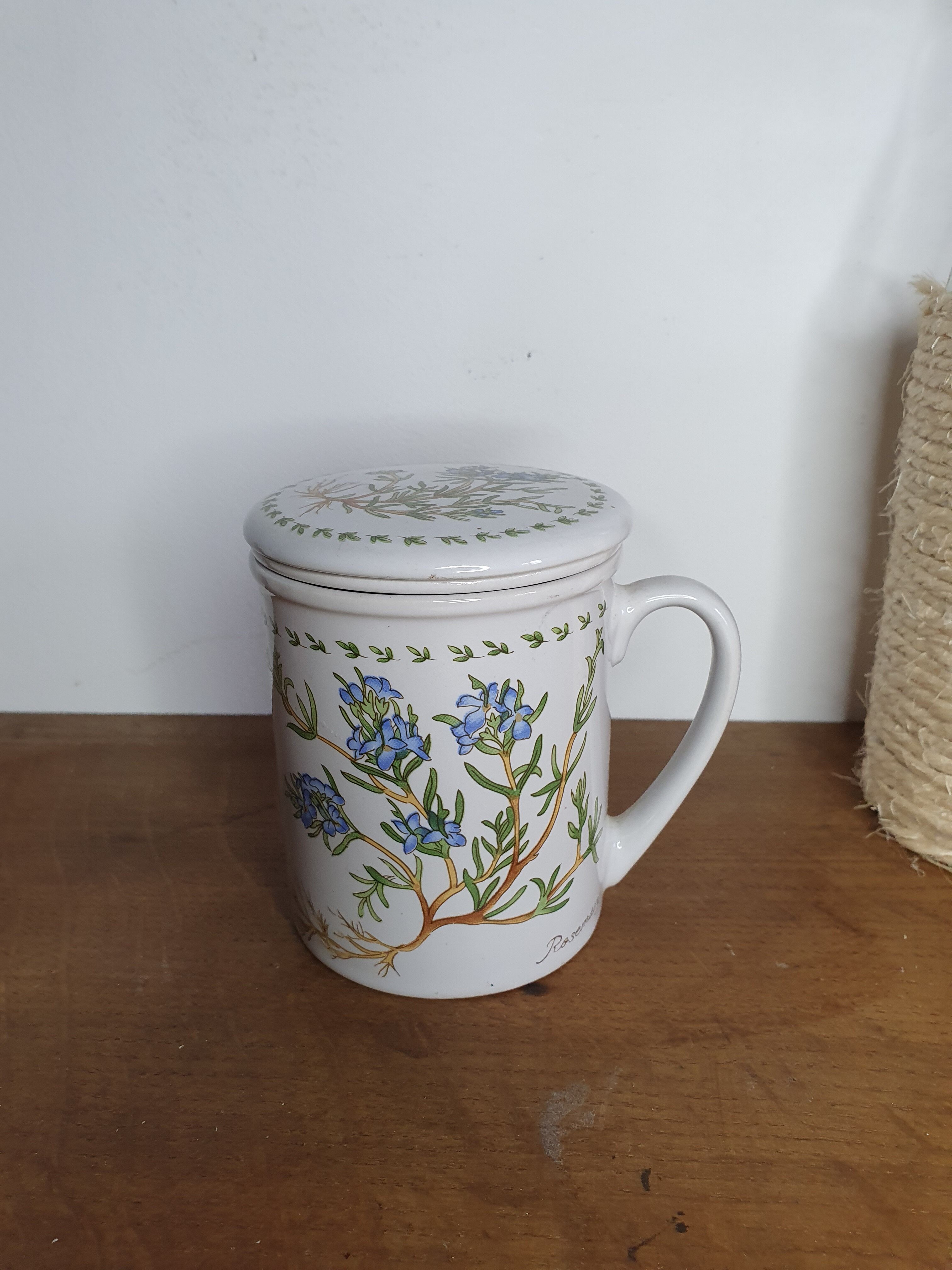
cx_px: 476
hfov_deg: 53.1
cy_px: 635
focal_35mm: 26
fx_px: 953
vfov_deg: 67.3
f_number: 2.4
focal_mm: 4.32
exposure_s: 1/50
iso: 200
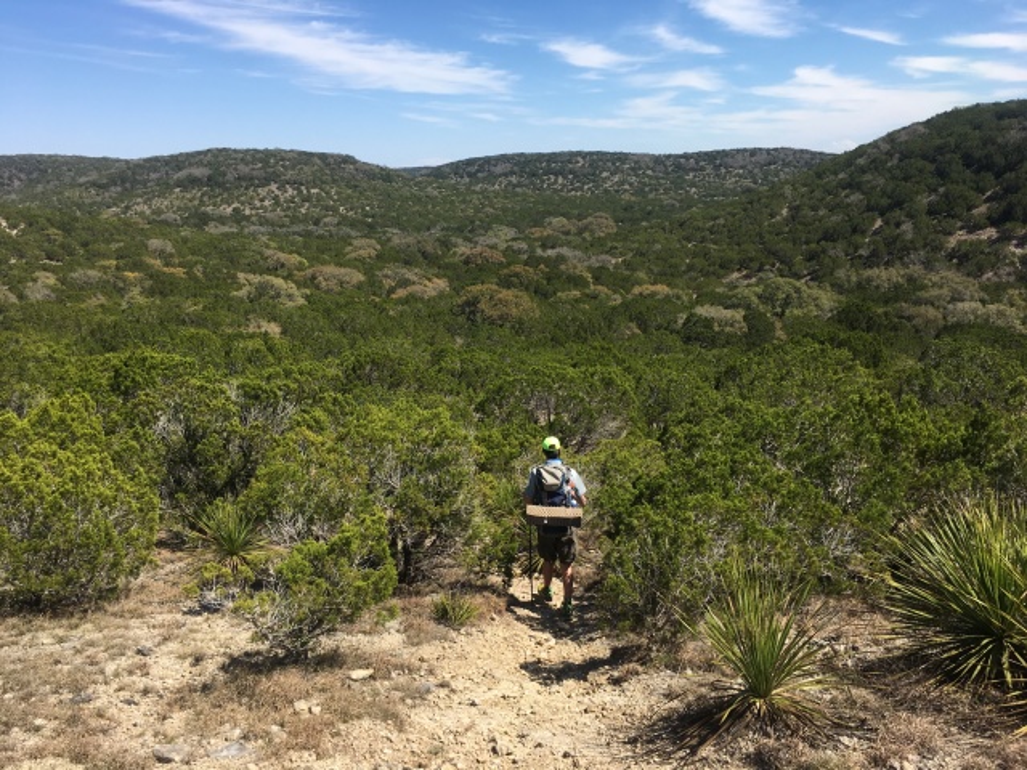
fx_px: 860
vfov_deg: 48.2
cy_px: 385
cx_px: 514
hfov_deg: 61.7
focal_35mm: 29
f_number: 2.2
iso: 25
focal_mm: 4.15
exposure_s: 1/1508
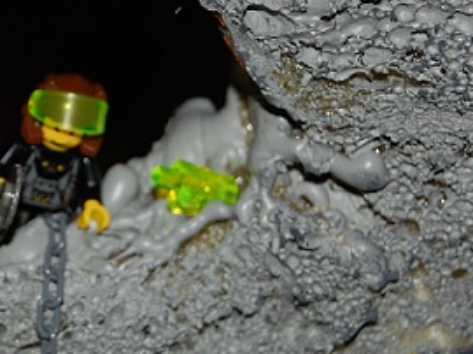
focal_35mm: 159
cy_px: 154
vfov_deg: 9.3
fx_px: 2171
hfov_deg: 12.4
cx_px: 102
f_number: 5.6
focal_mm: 52
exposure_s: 1/60
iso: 400
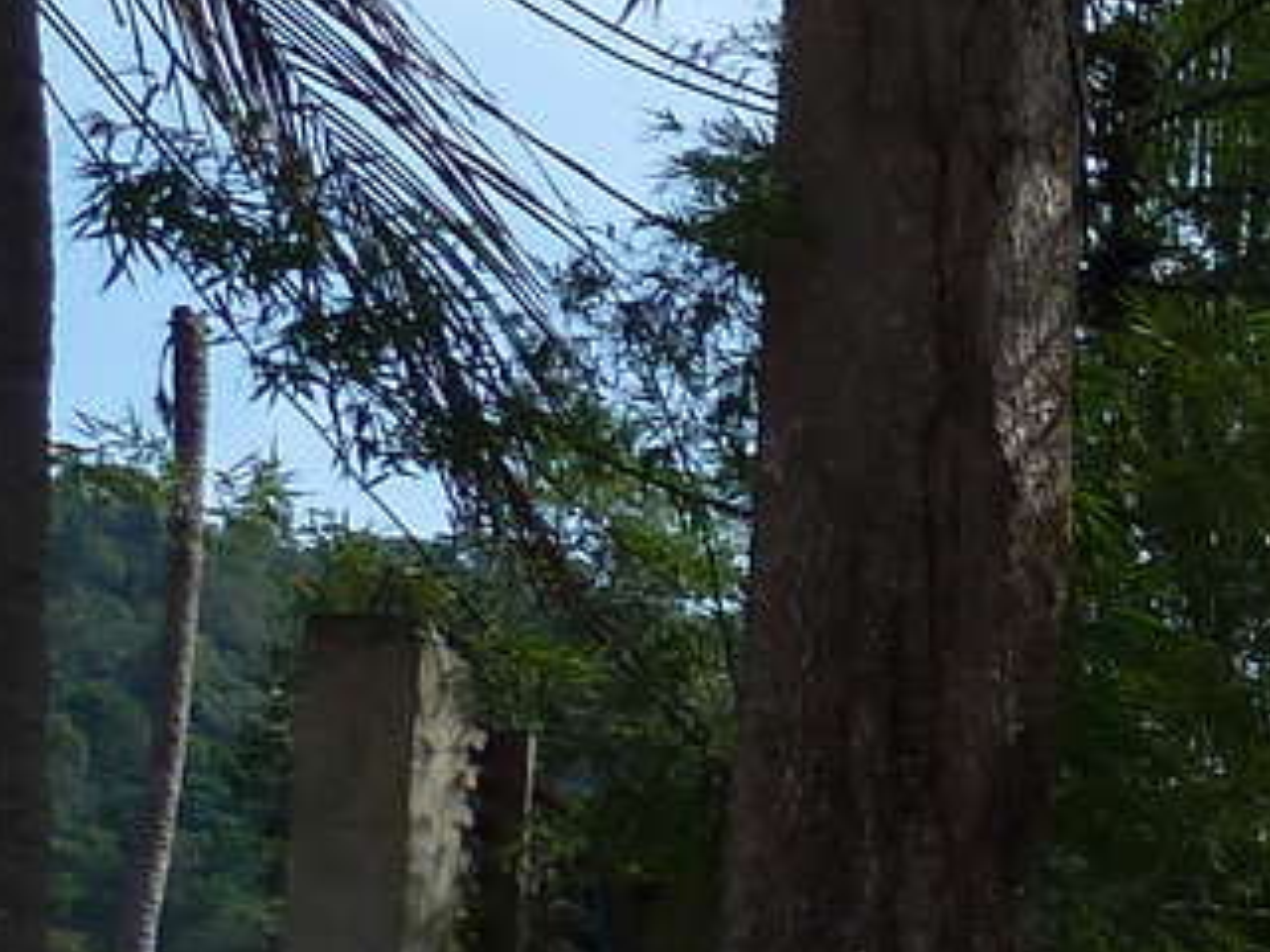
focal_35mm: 125
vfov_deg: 11.2
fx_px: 4586
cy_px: 1634
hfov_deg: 12.3
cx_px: 3088
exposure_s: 1/400
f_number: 4
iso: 80
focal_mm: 4.1
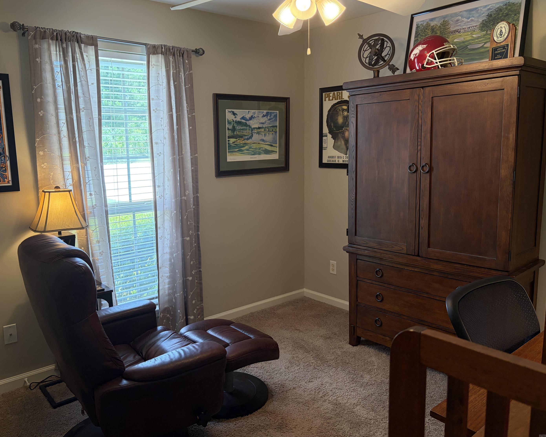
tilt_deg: -8.6
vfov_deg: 51.5
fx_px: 452
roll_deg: +2.1
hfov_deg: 62.2
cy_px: 212
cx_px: 258
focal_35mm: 28
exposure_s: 1/60
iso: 160
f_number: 1.6
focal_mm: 5.96
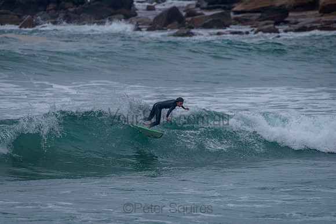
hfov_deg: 3.4
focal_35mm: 613
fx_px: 5718
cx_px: 154
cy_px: 137
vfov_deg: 2.2
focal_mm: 500
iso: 400
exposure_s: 1/2000
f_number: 5.6
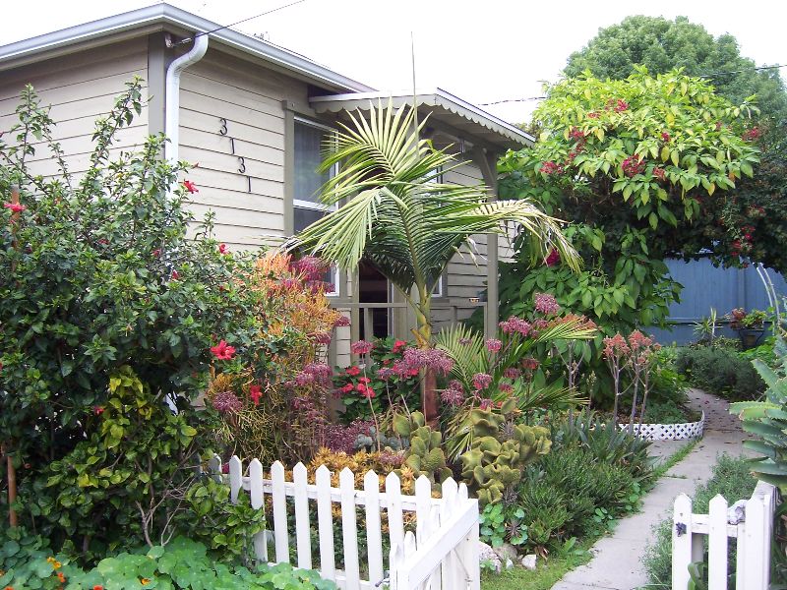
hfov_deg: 51.4
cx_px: 394
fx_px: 818
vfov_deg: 39.7
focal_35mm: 36
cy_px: 295
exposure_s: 1/250
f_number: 3
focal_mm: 6
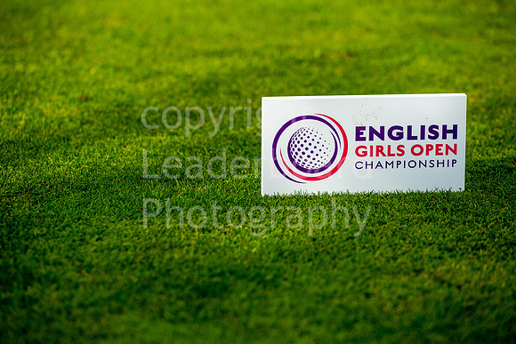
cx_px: 258
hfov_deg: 10.3
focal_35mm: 200
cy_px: 172
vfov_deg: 6.9
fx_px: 2867
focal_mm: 200
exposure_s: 1/1000
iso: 125
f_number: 5.6
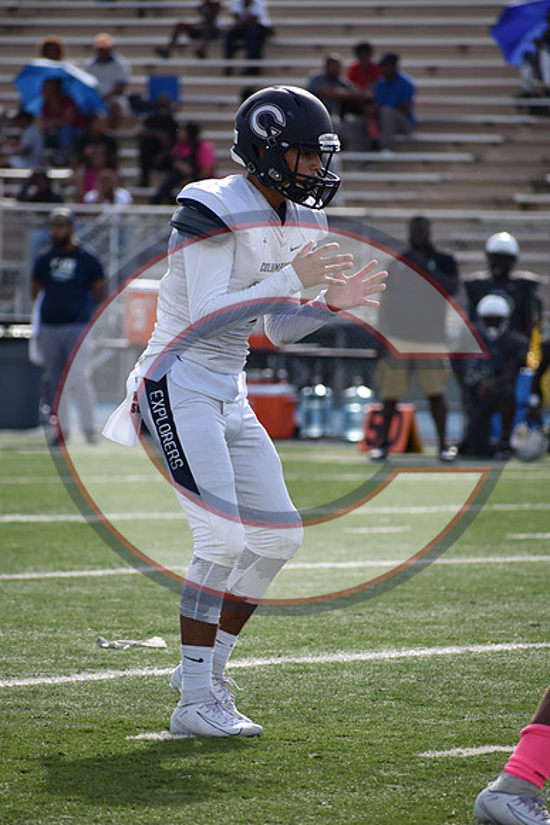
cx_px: 275
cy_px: 412
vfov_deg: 5.7
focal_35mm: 360
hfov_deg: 3.8
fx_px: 8244
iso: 400
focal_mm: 240
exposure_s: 1/1250
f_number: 6
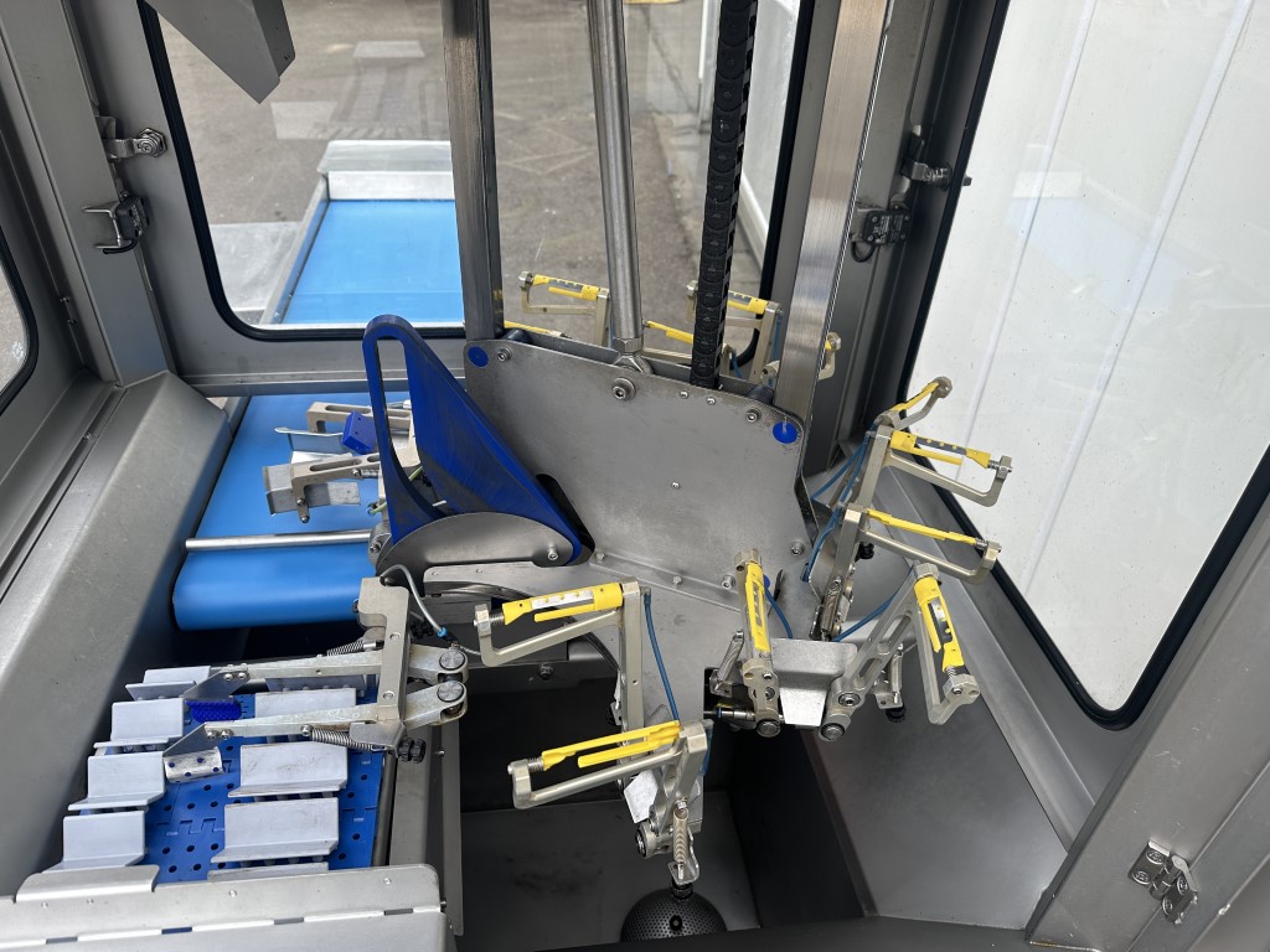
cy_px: 476
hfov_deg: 71.6
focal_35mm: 24
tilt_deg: -36.3
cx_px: 635
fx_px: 881
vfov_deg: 56.8
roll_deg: -1.1
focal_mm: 6.86
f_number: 1.78
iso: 80
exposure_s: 1/587
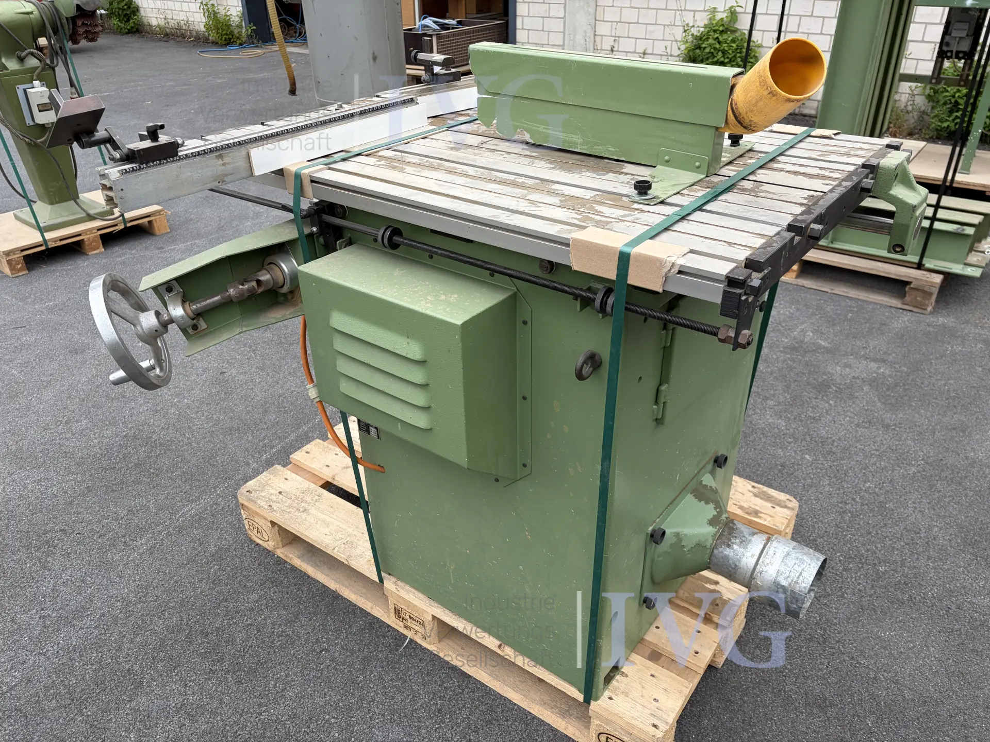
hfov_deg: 67.3
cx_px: 495
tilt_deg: -30.4
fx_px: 744
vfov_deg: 53.1
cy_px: 371
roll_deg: -0.2
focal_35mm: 26
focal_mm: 5.96
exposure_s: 1/407
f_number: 1.6
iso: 50
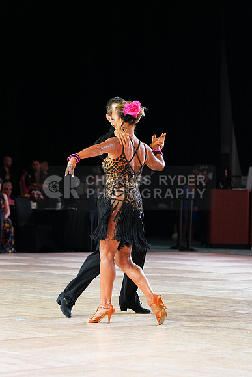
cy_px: 188
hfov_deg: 11.2
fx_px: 1291
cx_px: 126
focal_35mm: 123
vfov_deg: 16.6
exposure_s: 1/400
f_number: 4
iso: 2500
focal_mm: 123
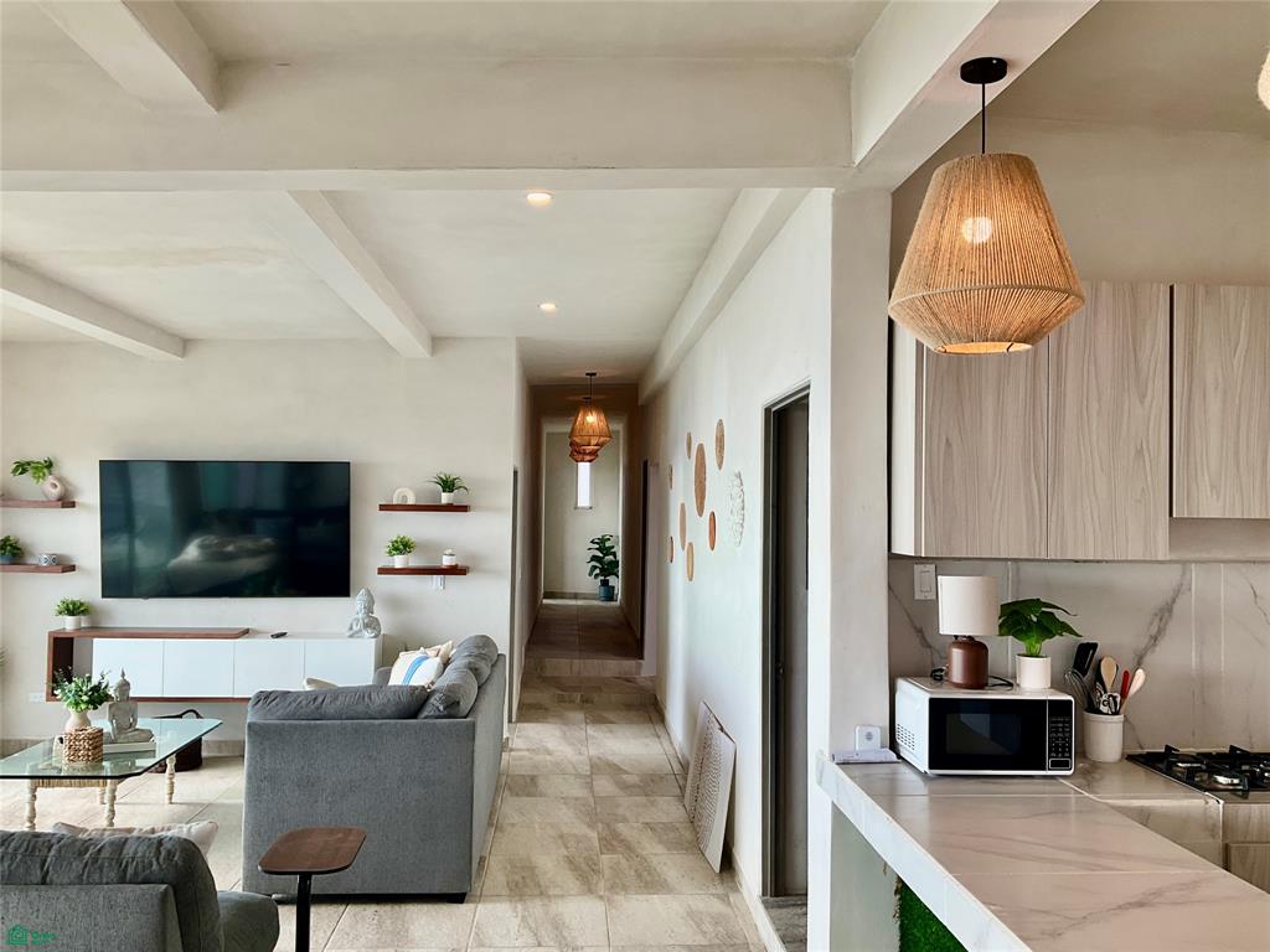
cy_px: 476
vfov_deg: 48.2
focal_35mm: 29
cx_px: 635
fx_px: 1064
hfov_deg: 61.7
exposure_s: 1/122
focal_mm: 3
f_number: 1.8
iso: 25
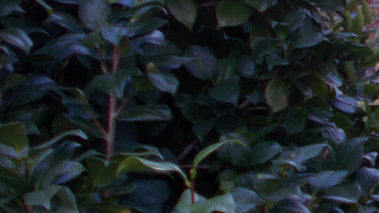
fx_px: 1387
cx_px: 691
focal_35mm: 138
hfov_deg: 13.8
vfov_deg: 8.7
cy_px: -70
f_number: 3.6
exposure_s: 1/200
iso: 80
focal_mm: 6
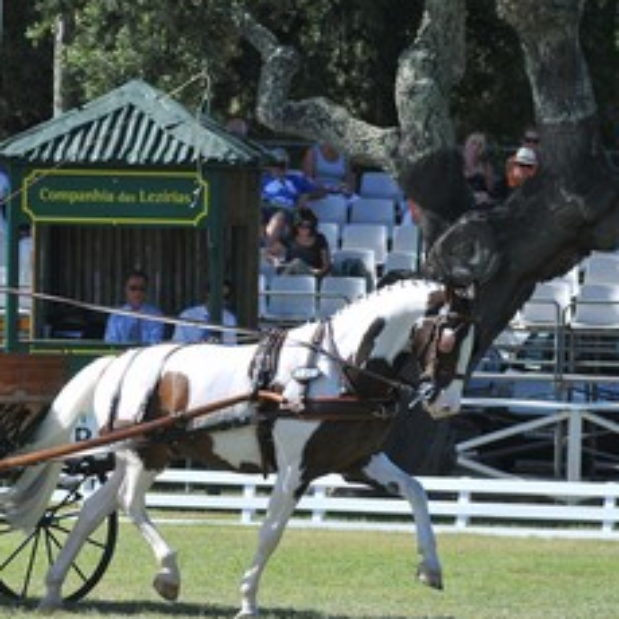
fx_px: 7546
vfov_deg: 4.7
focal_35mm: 373
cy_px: 373
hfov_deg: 4.7
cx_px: 126
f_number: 5
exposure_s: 1/640
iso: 250
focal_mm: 150
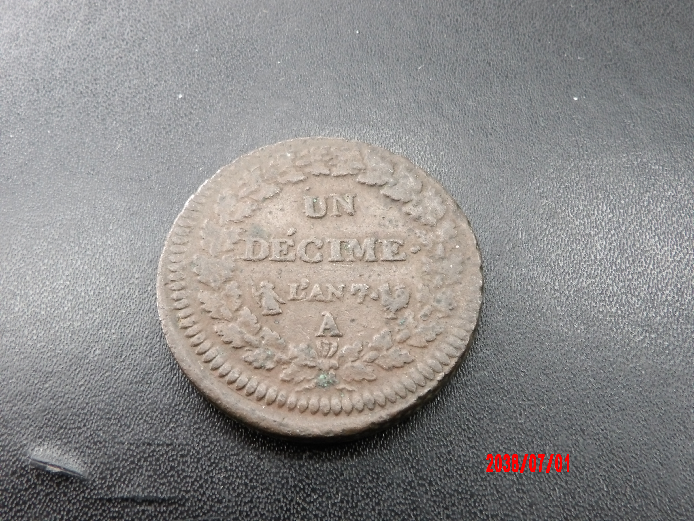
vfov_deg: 34.3
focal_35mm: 42
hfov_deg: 44.8
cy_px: 260
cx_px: 347
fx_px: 842
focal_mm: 7.6
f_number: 4.9
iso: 311
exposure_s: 1/15
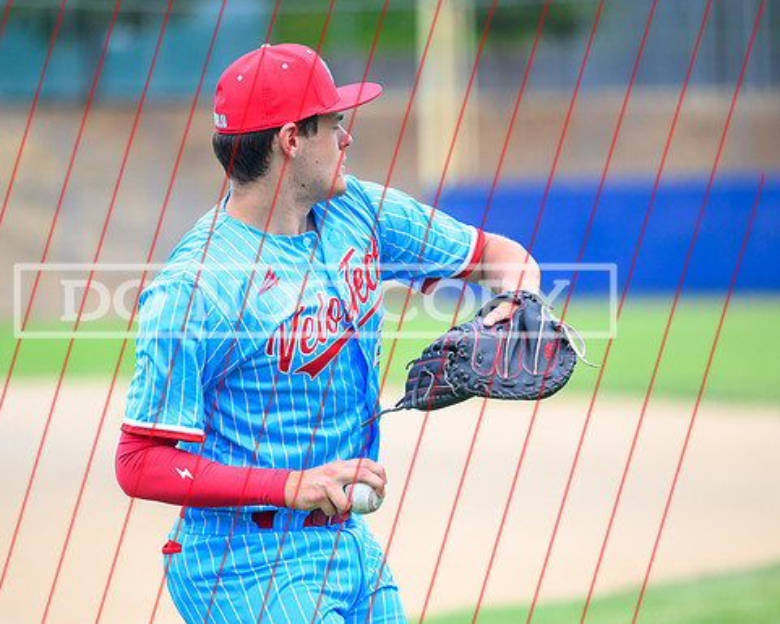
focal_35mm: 265
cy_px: 362
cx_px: 371
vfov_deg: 5.8
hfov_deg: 7.3
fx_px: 6119
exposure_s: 1/2000
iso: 500
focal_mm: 200
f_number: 2.8
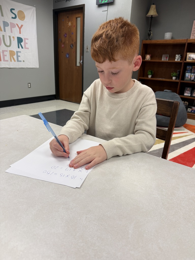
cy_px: 130
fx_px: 180
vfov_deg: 71.6
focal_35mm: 24
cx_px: 98
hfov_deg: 56.8
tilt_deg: -18.8
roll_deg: -3.5
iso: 125
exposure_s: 1/120
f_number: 1.78
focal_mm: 6.76
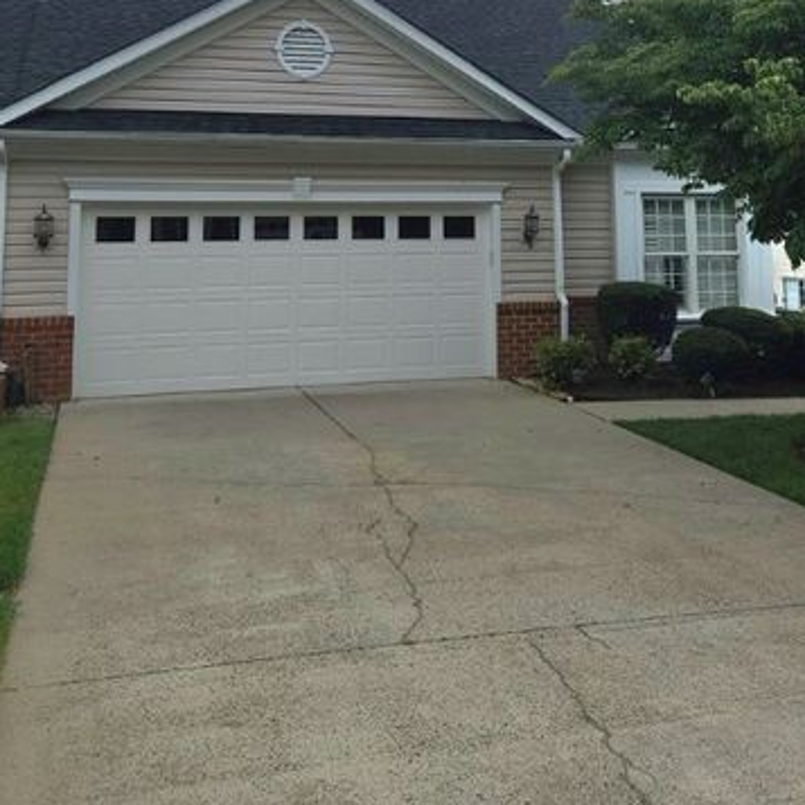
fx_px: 1000
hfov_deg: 43.9
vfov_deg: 41.3
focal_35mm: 38
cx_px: 415
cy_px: 121
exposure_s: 1/3333
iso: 50
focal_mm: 5.4
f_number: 1.8
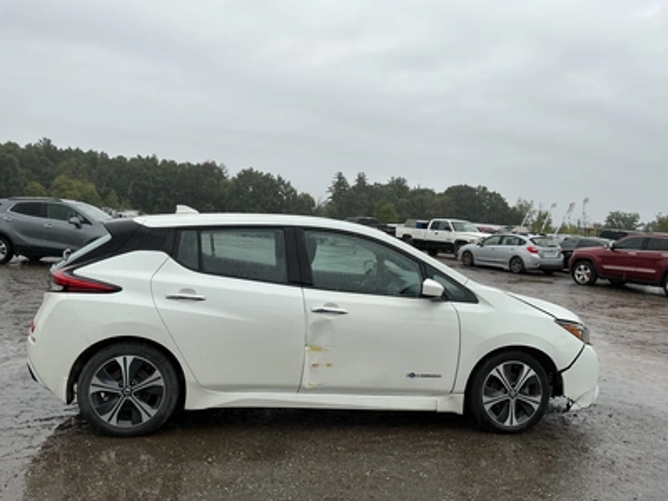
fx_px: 540
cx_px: 334
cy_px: 250
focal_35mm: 28
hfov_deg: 63.4
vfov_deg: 49.7
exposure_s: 1/316
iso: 25
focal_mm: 3
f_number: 1.8
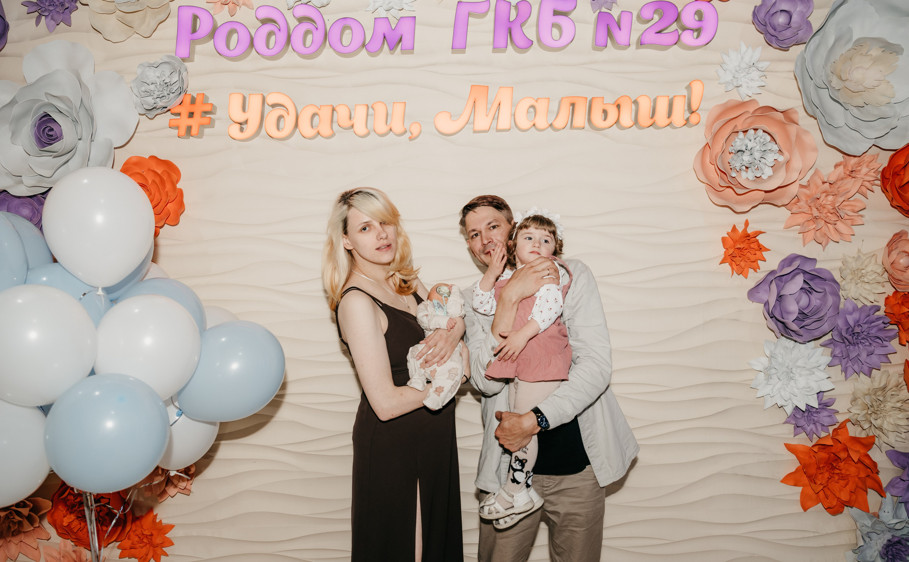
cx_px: 451
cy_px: 307
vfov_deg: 41.3
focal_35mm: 30
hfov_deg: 62.8
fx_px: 745
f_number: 4
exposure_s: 1/160
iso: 320
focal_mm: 29
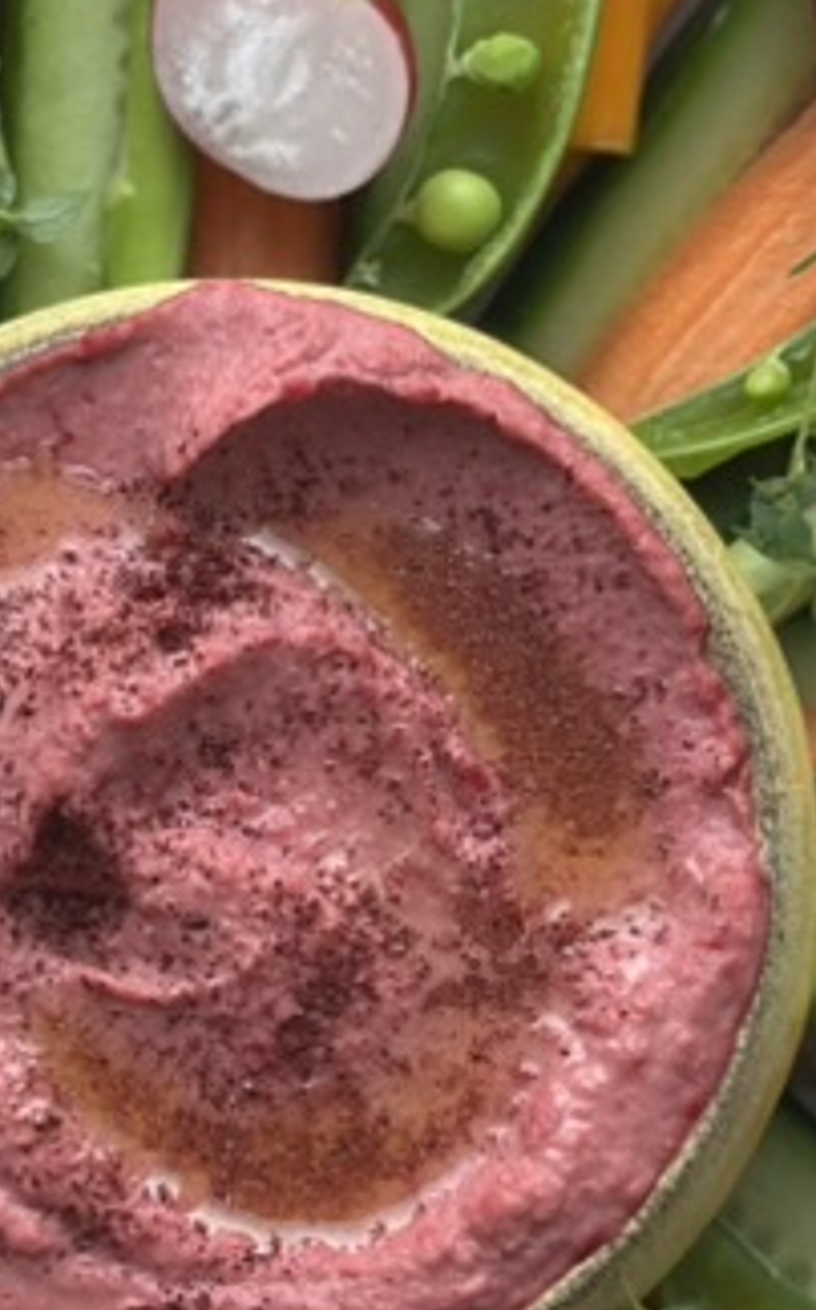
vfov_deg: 13.0
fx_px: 5739
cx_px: 210
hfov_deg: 8.1
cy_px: 760
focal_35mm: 161
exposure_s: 1/306
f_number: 1.78
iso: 80
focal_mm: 6.86
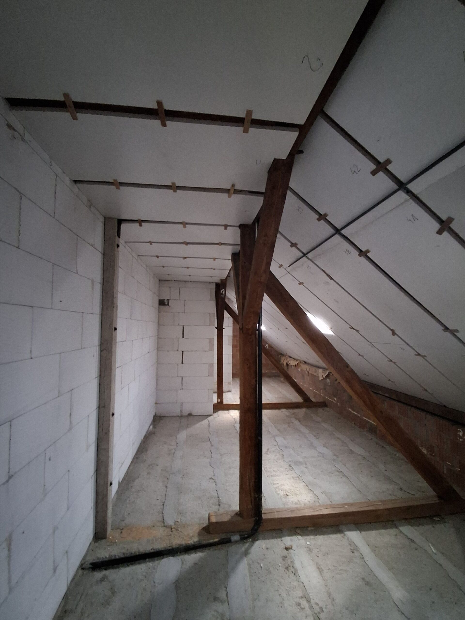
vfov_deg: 94.5
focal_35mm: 16
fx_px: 287
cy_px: 310
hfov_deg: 78.1
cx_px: 232
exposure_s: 1/10
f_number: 2.2
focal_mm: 1.64
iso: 800
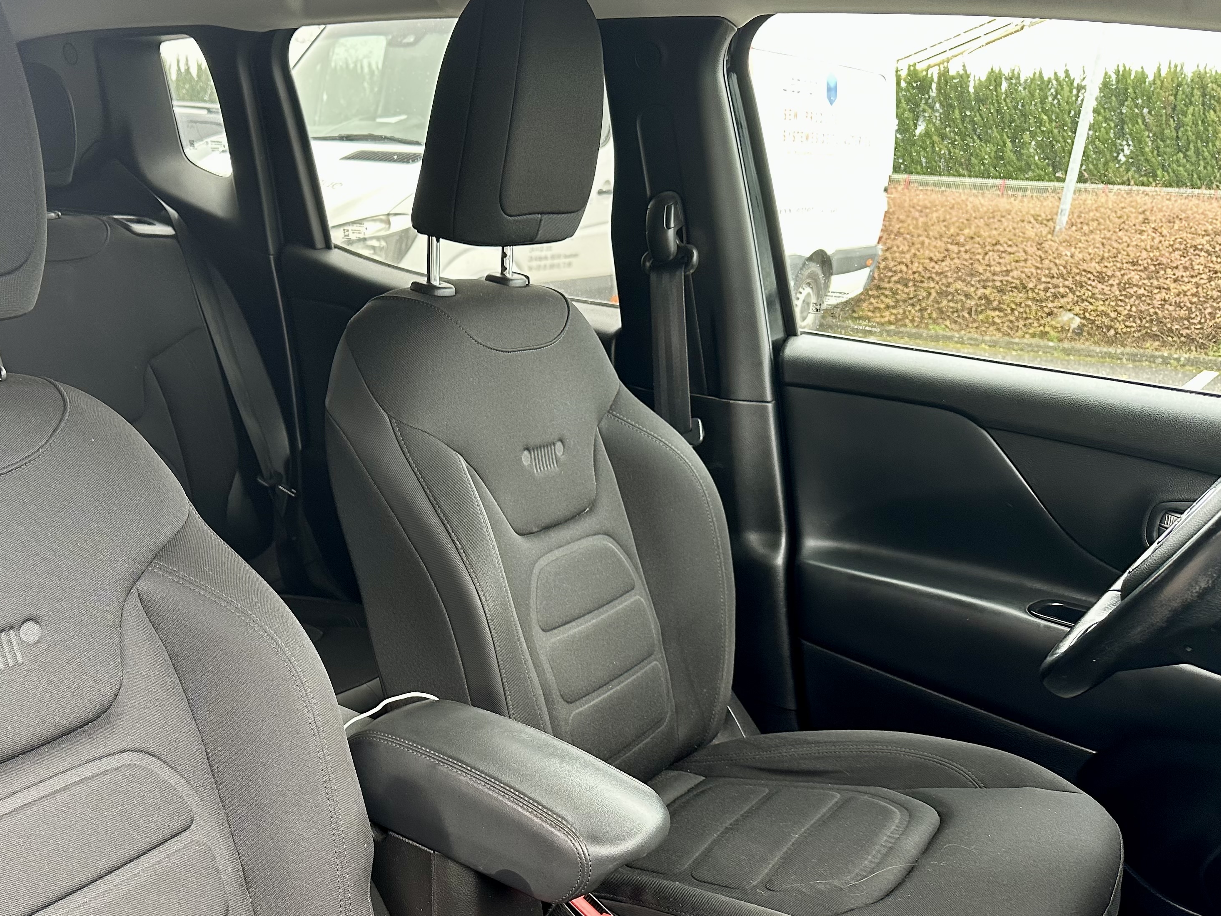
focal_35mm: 33
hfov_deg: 54.2
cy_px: 590
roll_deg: -3.0
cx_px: 407
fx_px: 1164
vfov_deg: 42.5
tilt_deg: -18.8
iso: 250
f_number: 1.78
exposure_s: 1/102
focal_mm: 6.86
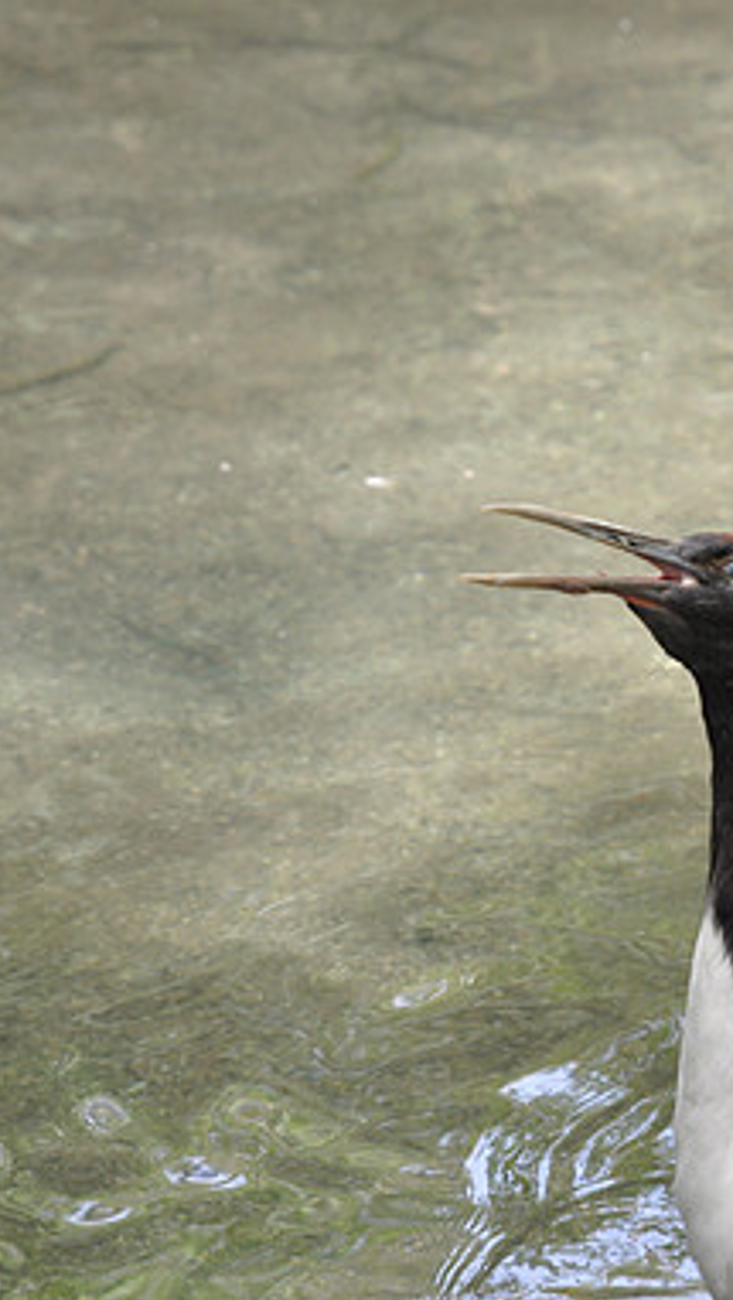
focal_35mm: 167
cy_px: 653
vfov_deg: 12.9
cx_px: 678
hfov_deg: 7.3
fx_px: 5756
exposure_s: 1/320
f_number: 4.5
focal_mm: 70
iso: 400
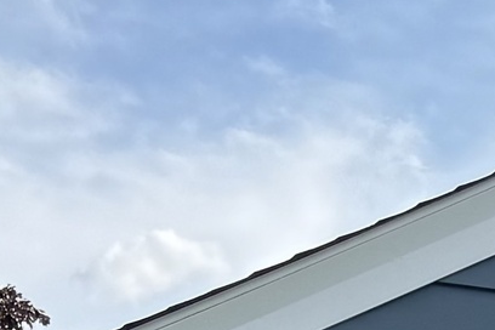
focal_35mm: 188
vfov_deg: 6.7
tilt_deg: +2.8
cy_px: 916
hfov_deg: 10.9
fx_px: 2585
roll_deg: -1.3
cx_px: 125
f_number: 1.78
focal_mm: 6.76
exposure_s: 1/1767
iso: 80
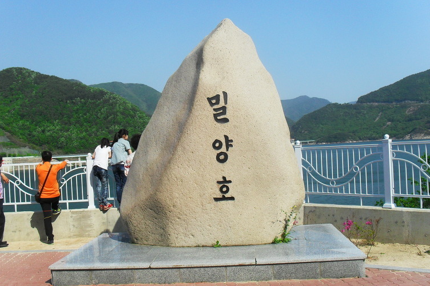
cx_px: 213
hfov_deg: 51.9
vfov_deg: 35.9
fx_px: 442
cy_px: 140
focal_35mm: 37
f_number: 8.4
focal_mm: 6.3
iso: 100
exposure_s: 1/350
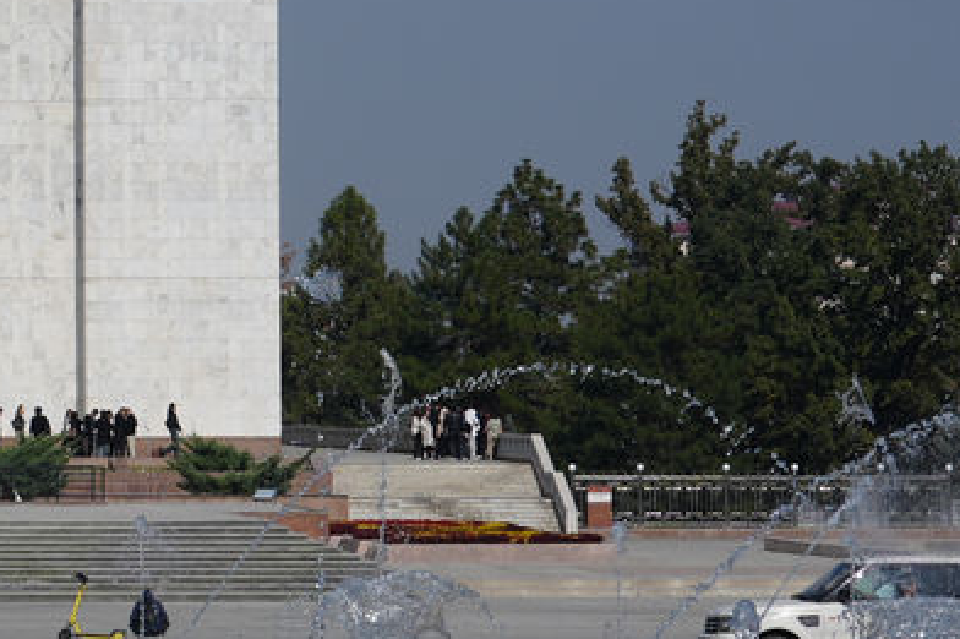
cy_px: -356
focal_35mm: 335
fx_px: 8929
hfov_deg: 6.1
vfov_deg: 4.1
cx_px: -598
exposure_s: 1/400
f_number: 10
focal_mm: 82
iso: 100
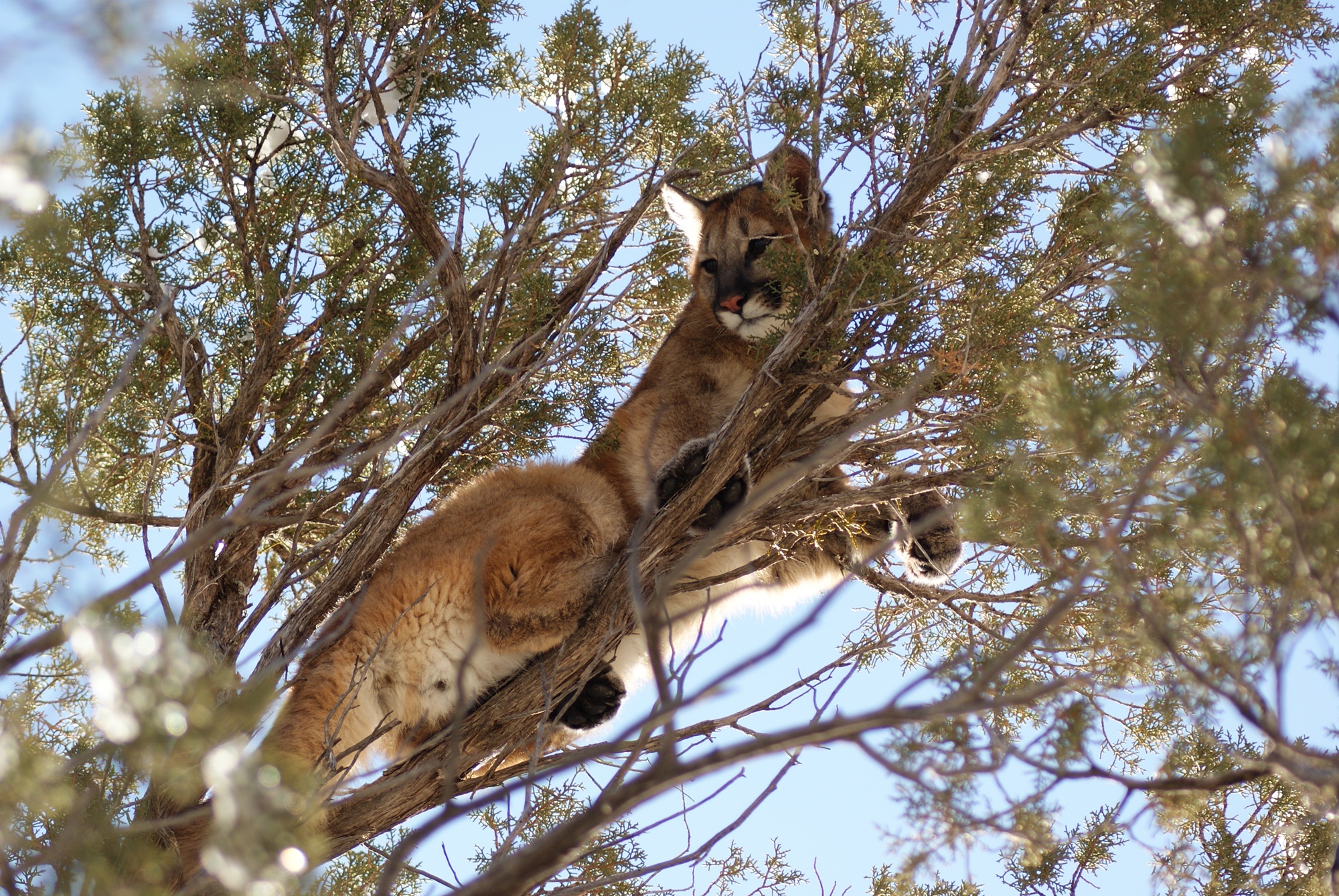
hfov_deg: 11.4
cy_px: 448
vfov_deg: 7.7
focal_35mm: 180
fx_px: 6703
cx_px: 670
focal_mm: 120
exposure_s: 1/200
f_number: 5.6
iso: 125
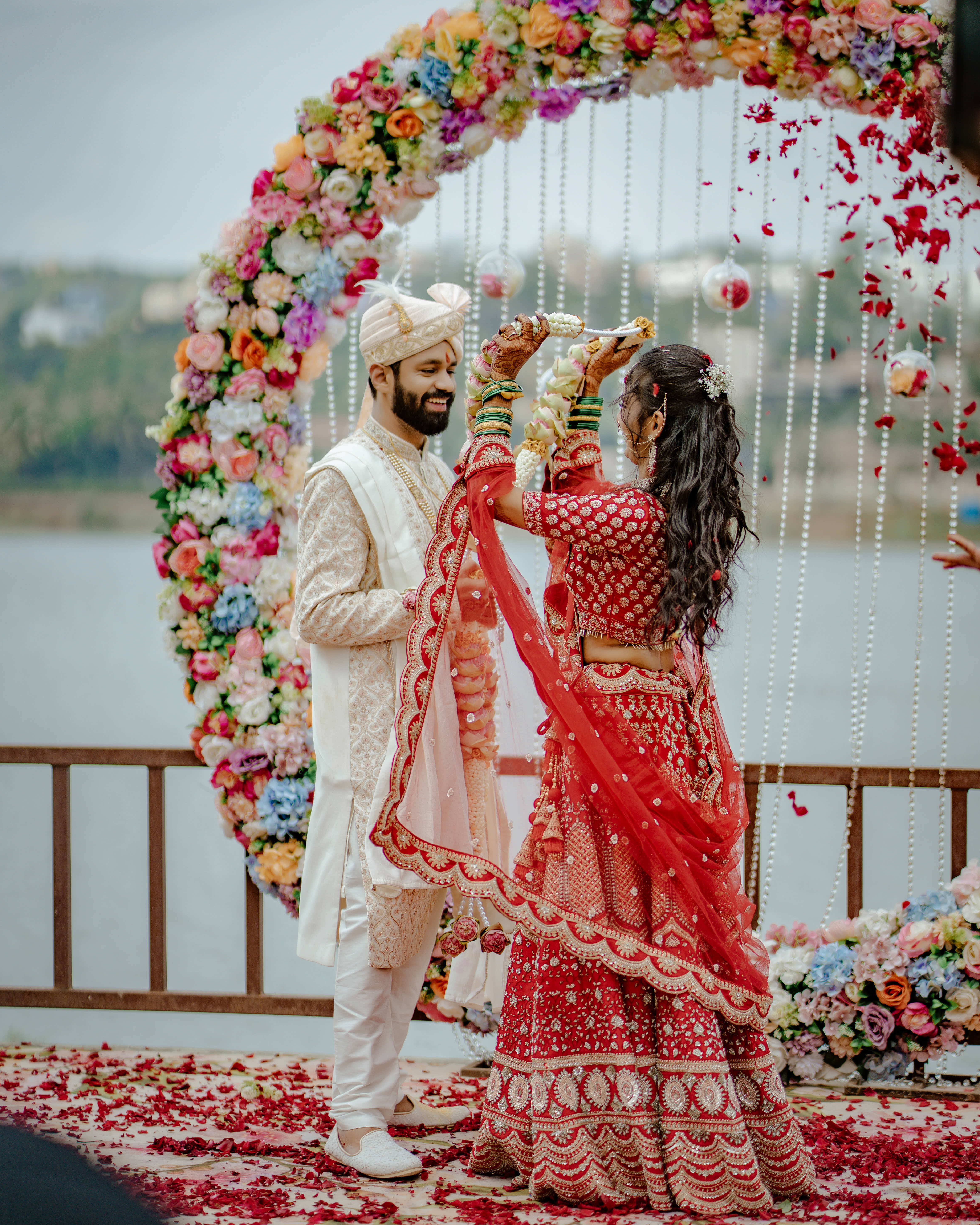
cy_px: 560
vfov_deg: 20.0
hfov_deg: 16.0
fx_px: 3480
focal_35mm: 96
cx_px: 490
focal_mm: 85
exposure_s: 1/3200
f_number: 1.4
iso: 160
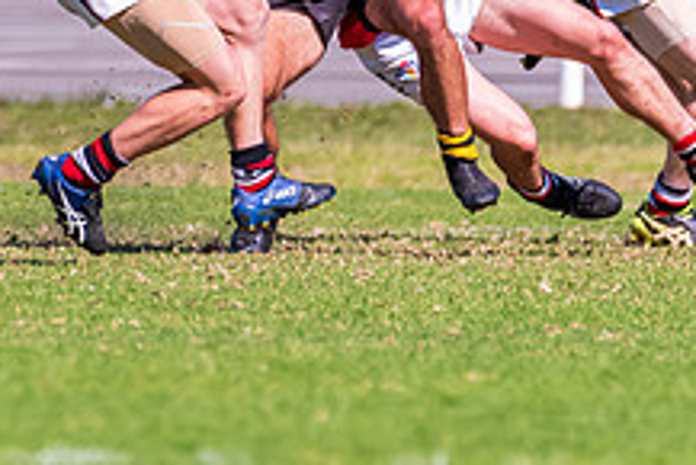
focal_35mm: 1802
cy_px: 0
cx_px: 100
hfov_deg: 1.1
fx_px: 34861
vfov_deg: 0.8
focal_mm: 550
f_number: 6.3
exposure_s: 1/2500
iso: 800
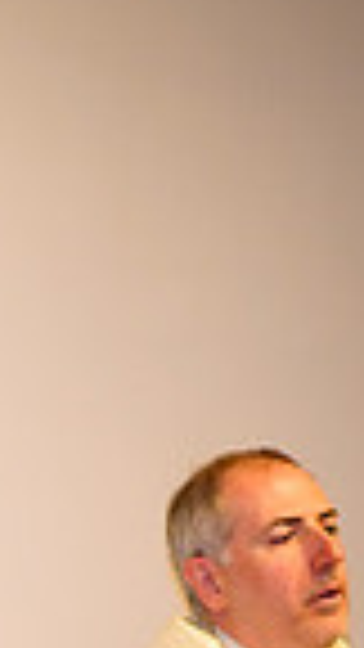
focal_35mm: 443
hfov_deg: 2.7
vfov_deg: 4.9
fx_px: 7601
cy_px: 839
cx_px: -724
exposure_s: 1/100
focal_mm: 105
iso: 100
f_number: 1.4
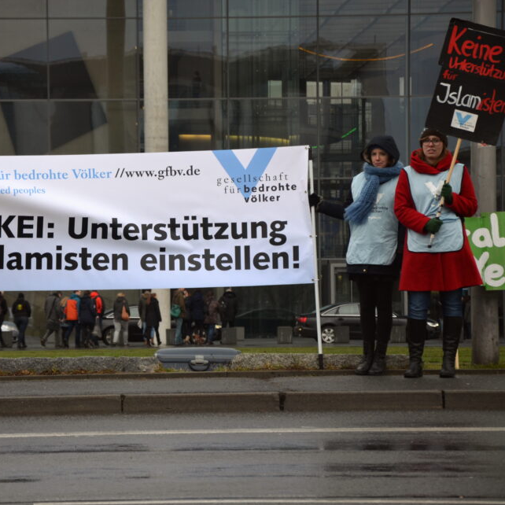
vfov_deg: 9.3
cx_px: 134
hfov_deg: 9.2
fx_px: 3119
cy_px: 252
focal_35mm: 189
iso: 320
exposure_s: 1/125
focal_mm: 98
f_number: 5.6
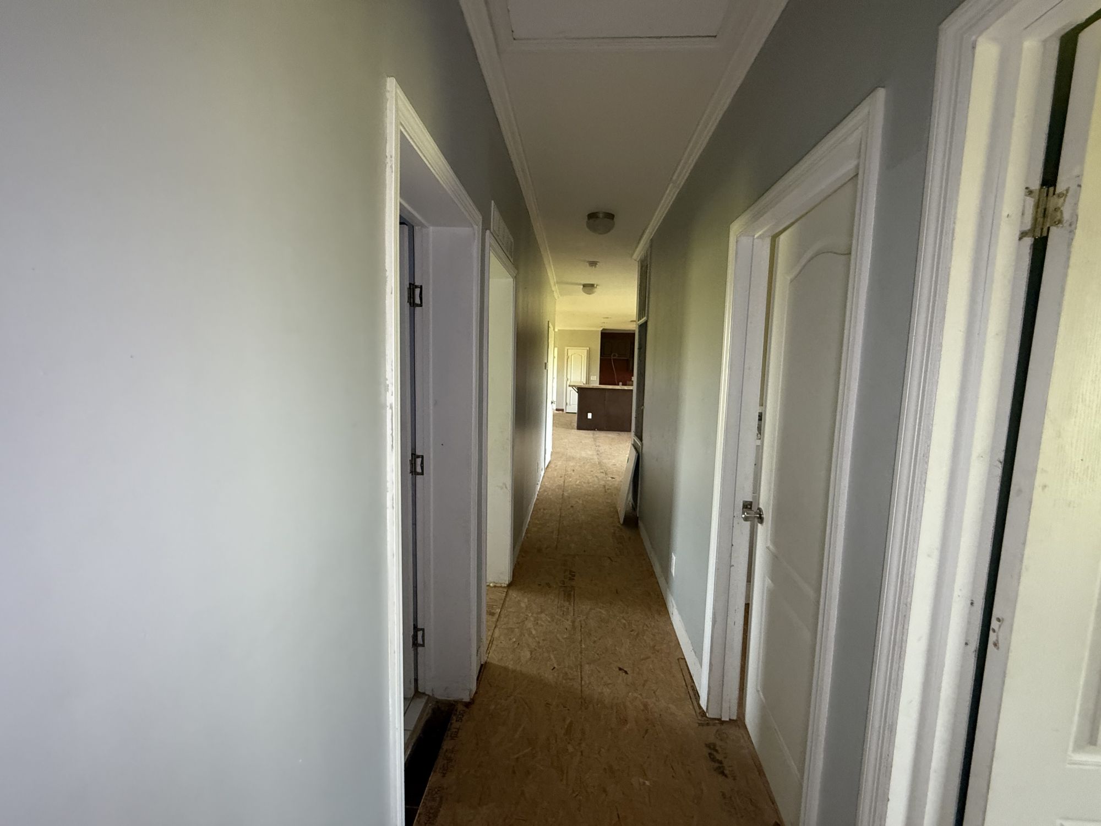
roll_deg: -2.5
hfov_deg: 102.1
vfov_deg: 85.7
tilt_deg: -5.9
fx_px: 445
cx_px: 550
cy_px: 413
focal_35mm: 14
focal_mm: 2.22
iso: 320
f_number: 2.2
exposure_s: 1/71
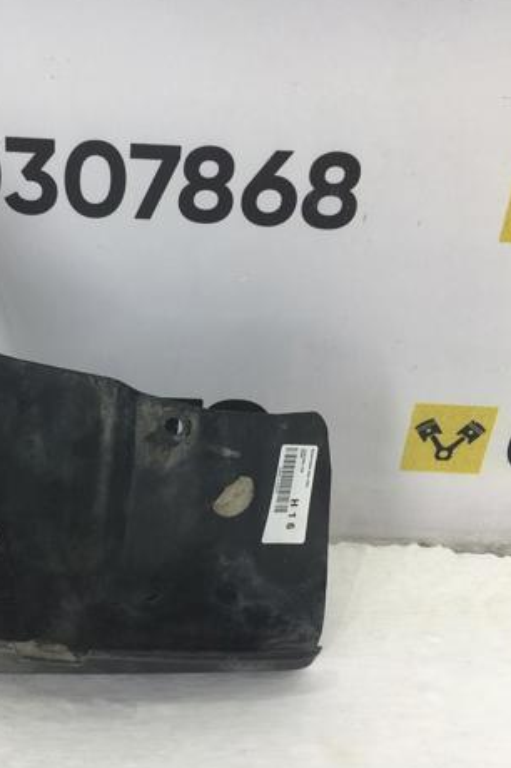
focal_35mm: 42
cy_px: 389
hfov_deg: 31.3
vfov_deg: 46.4
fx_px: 896
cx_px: 124
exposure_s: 1/50
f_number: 2.2
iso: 25
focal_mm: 4.15
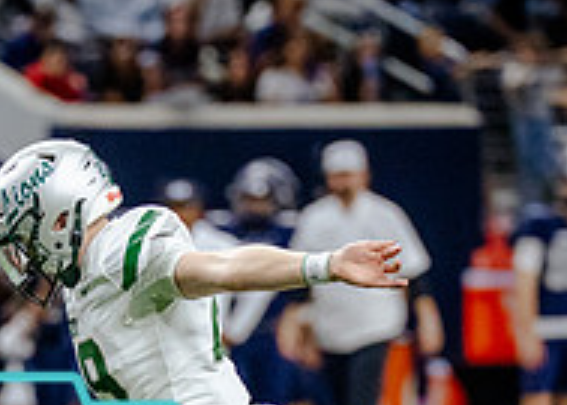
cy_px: 480
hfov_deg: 2.4
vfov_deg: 1.7
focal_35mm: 854
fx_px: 13752
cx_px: 263
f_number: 2.8
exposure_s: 1/1250
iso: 3200
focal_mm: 200
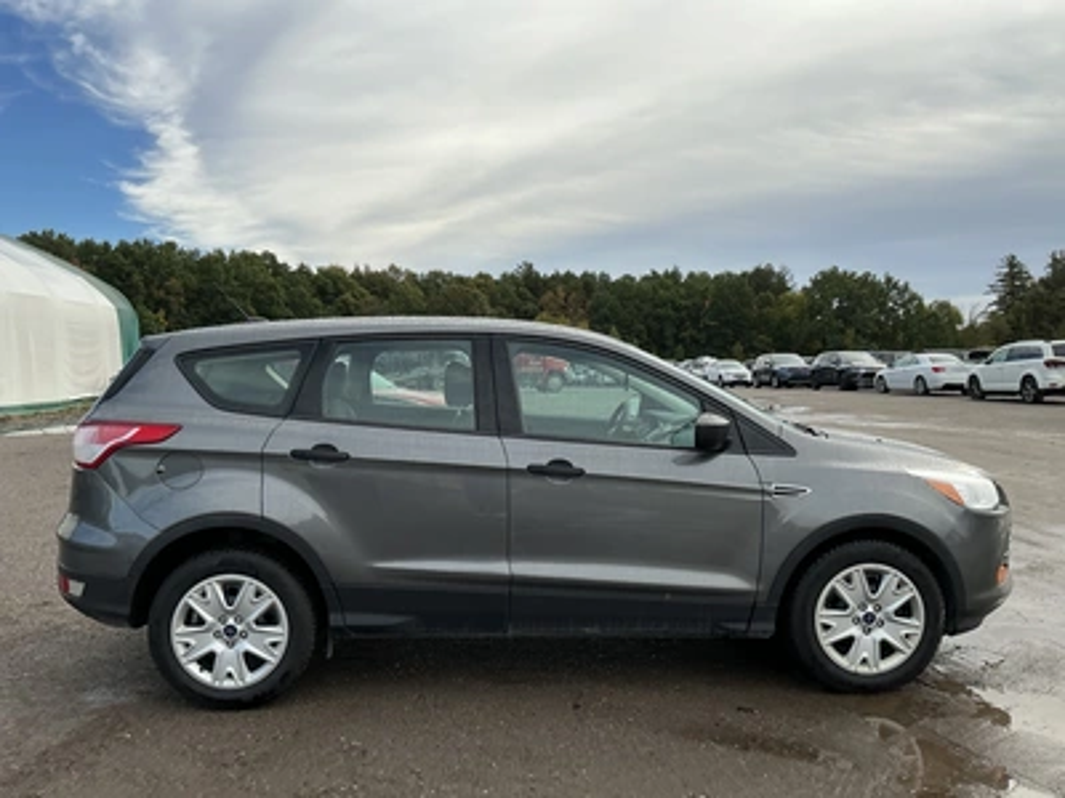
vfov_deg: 49.7
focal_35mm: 28
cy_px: 399
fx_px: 861
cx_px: 532
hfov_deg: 63.4
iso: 25
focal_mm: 3
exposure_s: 1/1098
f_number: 1.8
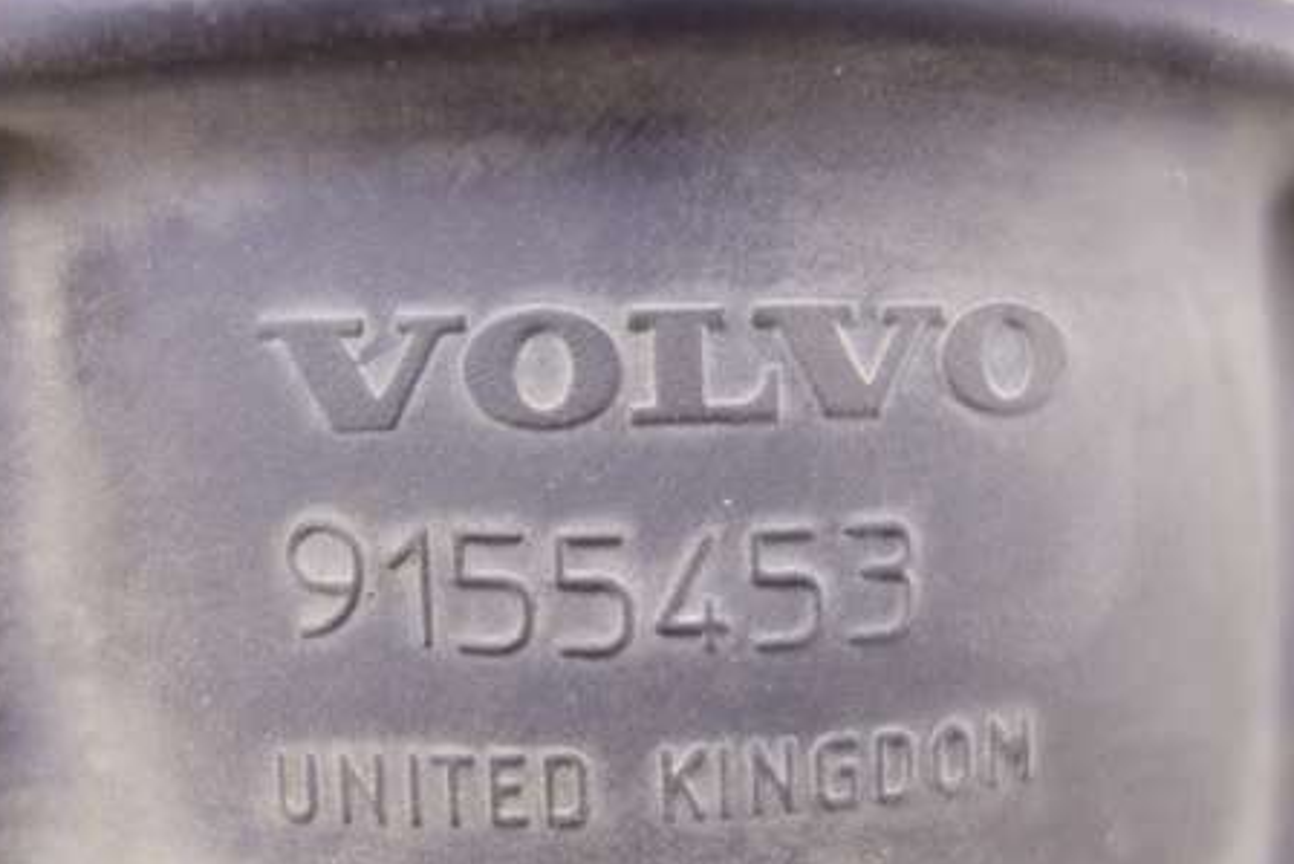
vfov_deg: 28.0
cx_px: 702
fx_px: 1726
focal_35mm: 48
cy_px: 523
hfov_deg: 41.1
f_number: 1.8
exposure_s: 1/50
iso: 125
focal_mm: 10.4
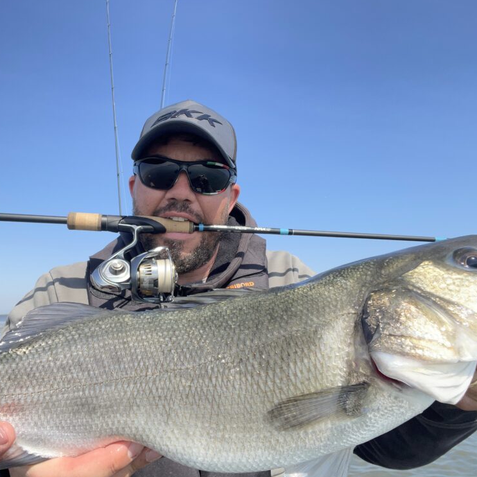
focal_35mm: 28
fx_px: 437
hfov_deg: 56.8
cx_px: 186
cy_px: 239
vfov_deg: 57.3
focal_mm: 2.71
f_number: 2.2
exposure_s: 1/659
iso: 25
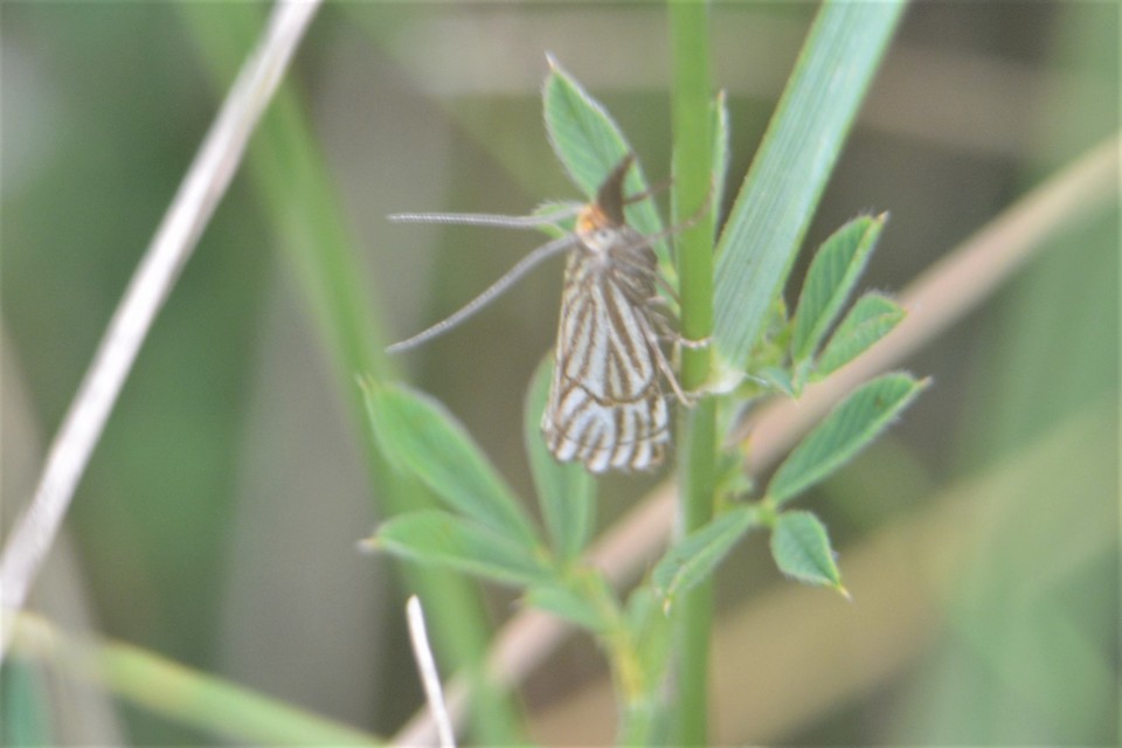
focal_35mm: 278
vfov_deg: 5.0
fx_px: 8648
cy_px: 374
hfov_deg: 7.4
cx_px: 561
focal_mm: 185
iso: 400
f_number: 6.3
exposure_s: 1/125
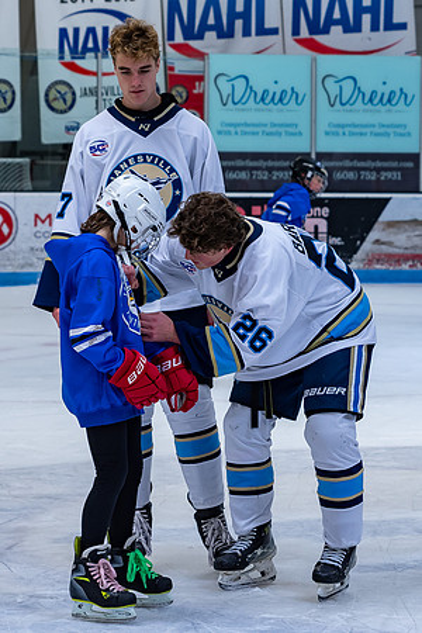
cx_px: 232
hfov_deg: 9.2
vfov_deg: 13.7
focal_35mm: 150
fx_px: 2636
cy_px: 293
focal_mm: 62
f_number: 4
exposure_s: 1/250
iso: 400
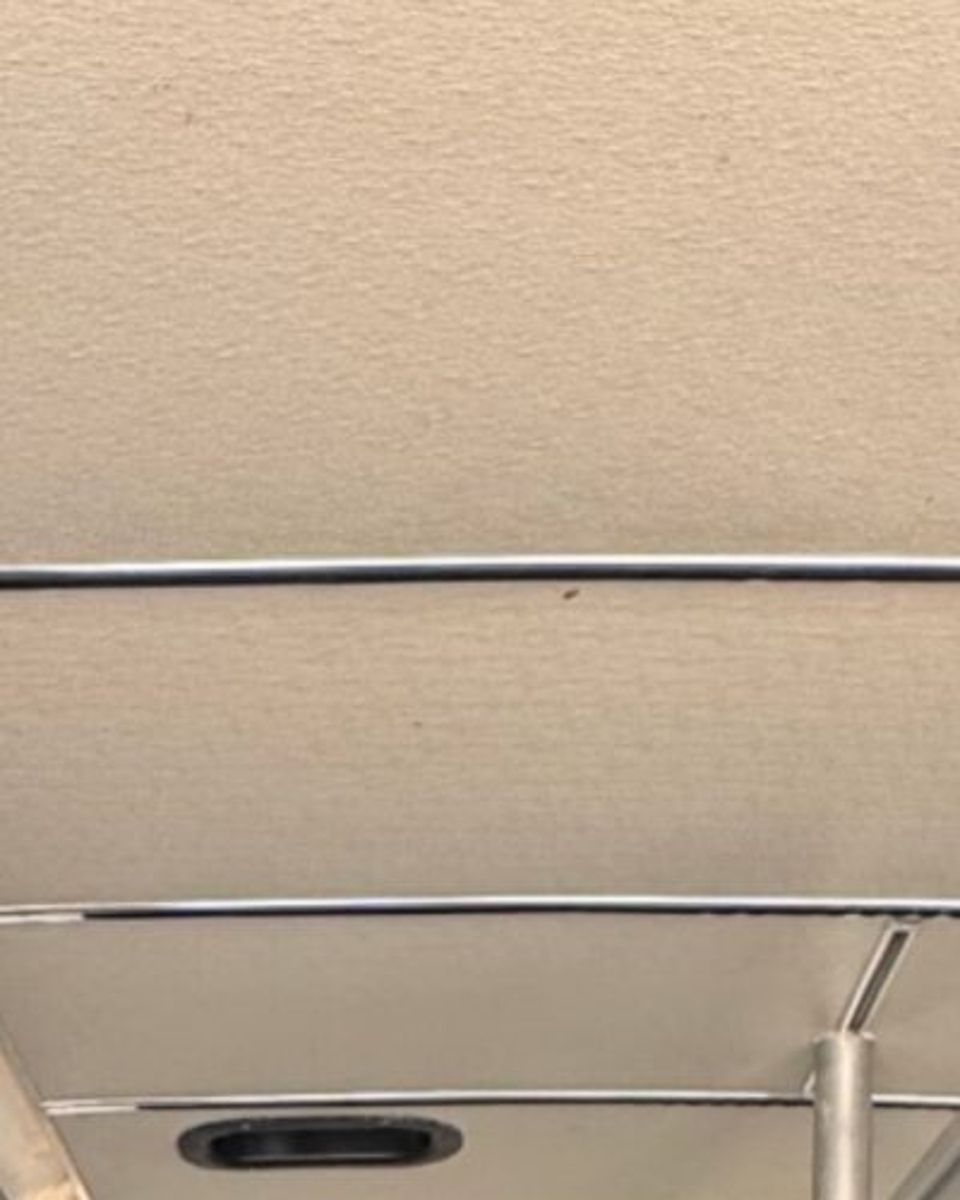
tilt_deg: +2.4
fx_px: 2486
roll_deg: -1.9
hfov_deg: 21.8
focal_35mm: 70
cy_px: 1646
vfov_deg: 23.3
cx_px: 384
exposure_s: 1/134
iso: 40
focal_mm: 2.22
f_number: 2.2
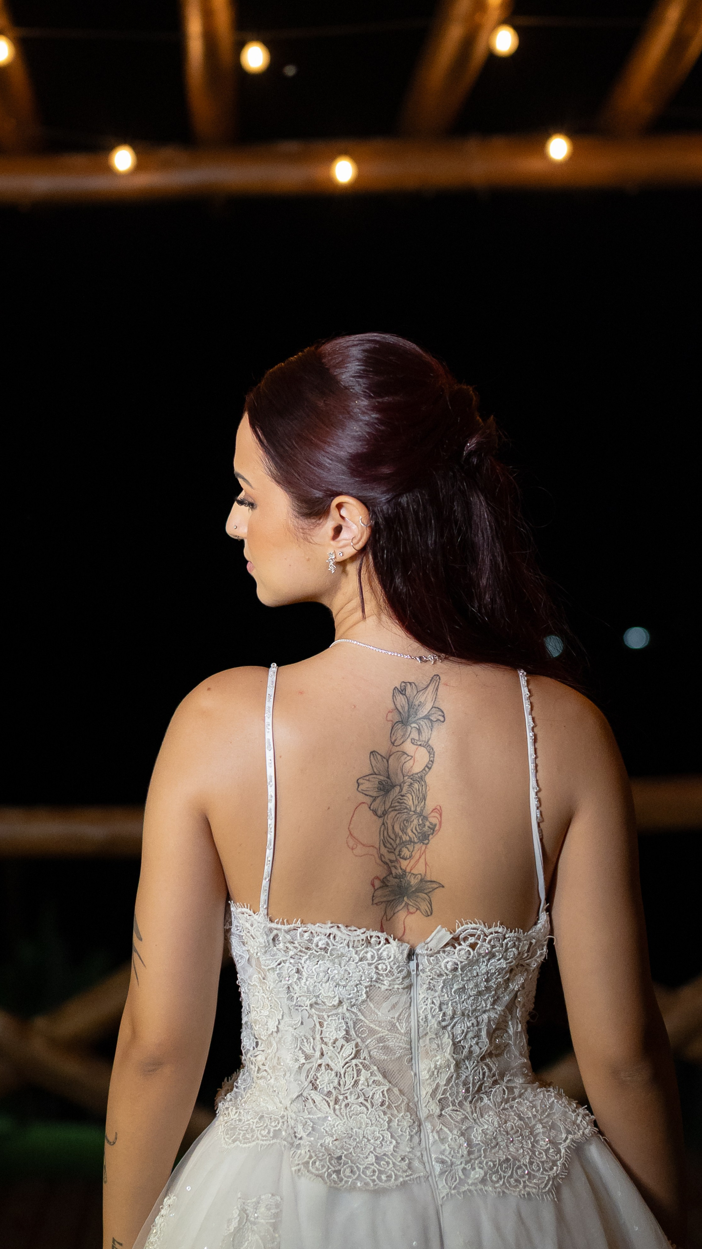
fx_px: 1820
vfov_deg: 37.8
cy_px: 621
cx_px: 348
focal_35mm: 55
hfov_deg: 21.8
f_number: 2
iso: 3200
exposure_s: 1/1000
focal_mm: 35
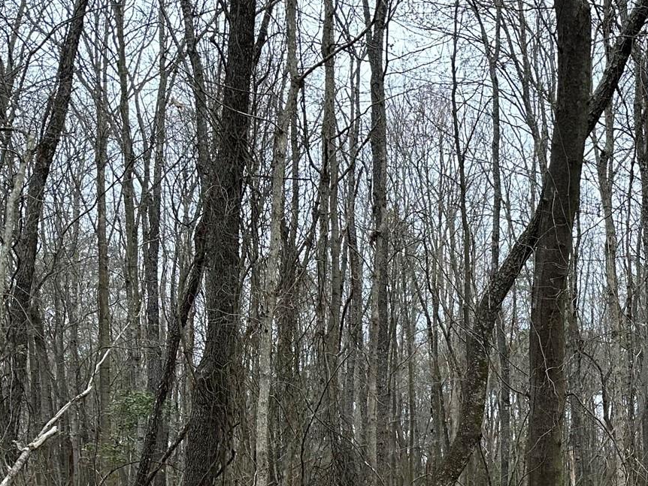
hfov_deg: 30.0
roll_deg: -0.9
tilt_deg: -2.0
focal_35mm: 57
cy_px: 546
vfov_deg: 23.9
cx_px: 727
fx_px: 1067
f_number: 1.78
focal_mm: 6.86
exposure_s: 1/529
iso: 80
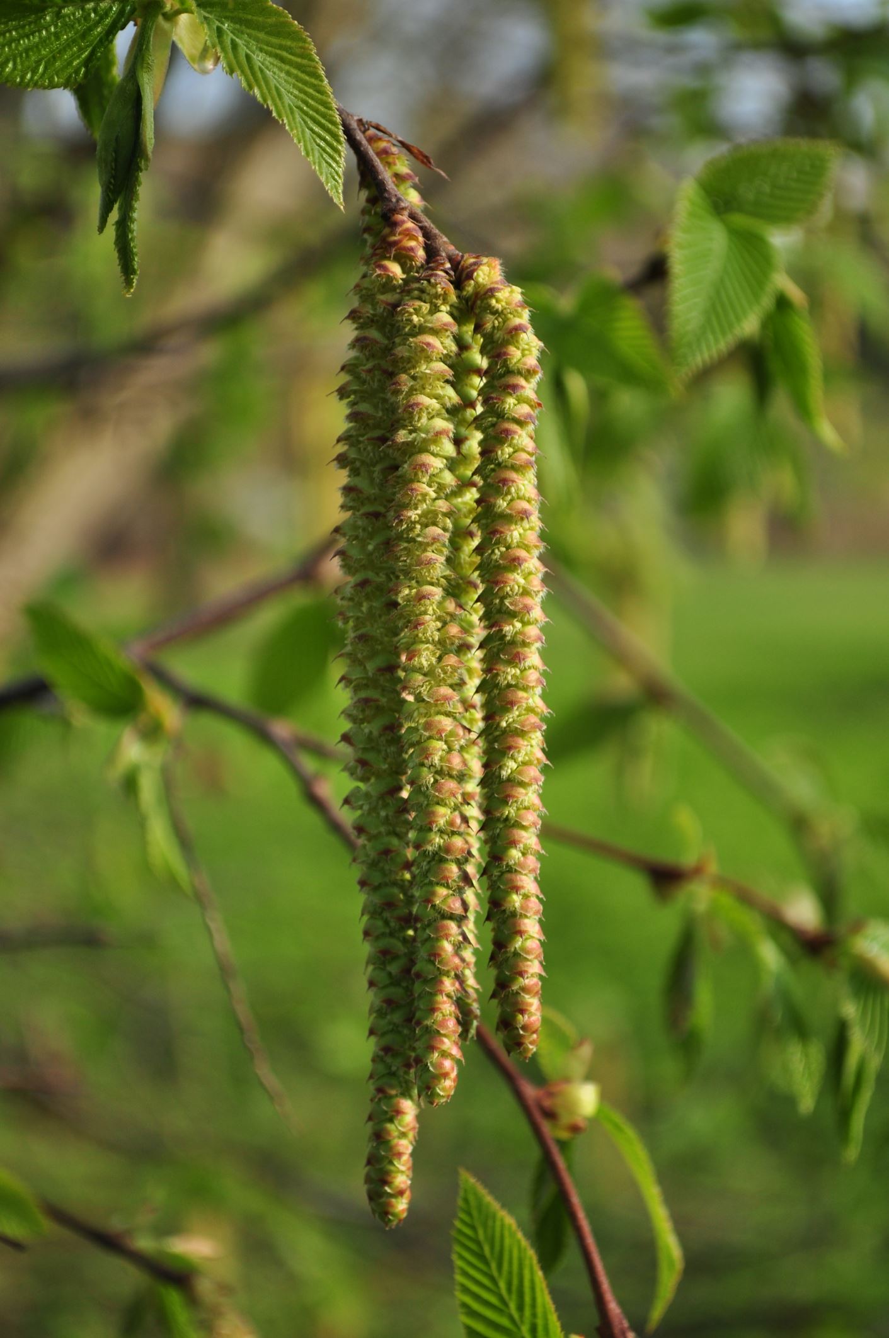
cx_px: 444
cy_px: 669
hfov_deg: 16.5
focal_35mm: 82
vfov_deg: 24.6
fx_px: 3064
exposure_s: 1/400
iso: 200
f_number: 5.6
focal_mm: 55
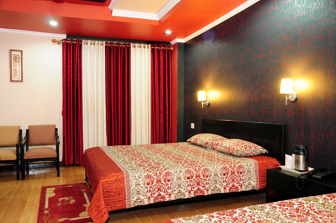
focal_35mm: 32
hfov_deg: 59.5
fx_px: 294
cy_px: 112
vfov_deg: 41.6
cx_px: 168
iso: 400
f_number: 5
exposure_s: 1/4
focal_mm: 21
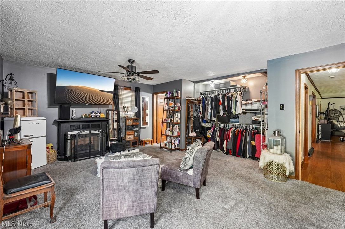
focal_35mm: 16
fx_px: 158
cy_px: 114
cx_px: 172
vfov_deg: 72.0
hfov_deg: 95.0
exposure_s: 1/3.33
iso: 400
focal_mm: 16.5
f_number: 8
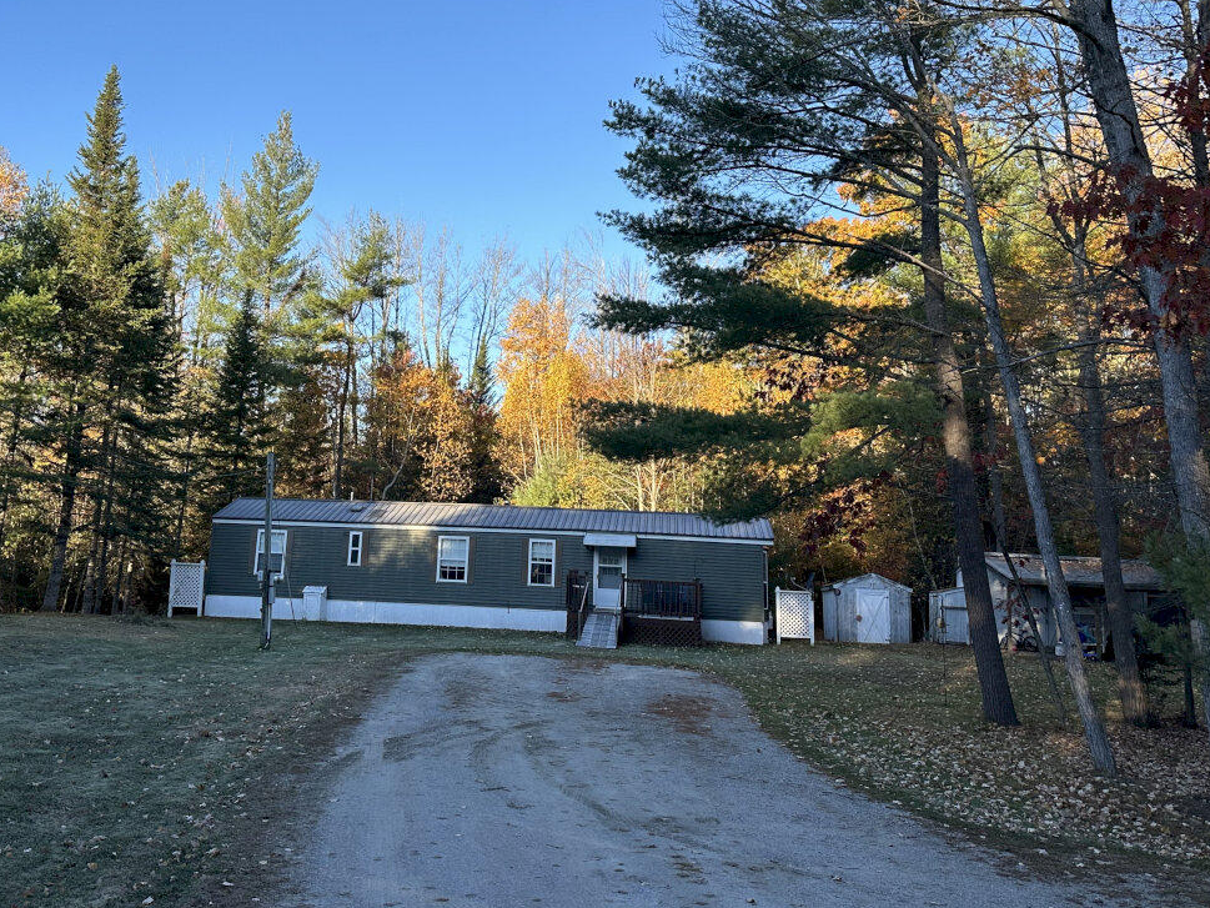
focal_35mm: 33
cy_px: 346
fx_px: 1154
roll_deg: -2.7
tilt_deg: +10.8
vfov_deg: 42.7
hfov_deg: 55.0
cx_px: 488
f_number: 1.78
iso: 80
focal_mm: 6.86
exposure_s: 1/1272
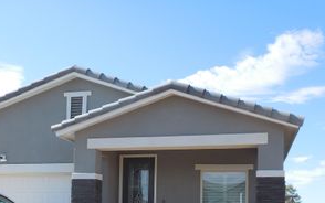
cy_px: 198
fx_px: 399
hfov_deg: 44.3
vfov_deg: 27.2
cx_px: 177
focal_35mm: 45
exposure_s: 1/500
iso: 125
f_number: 3.7
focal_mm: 4.5
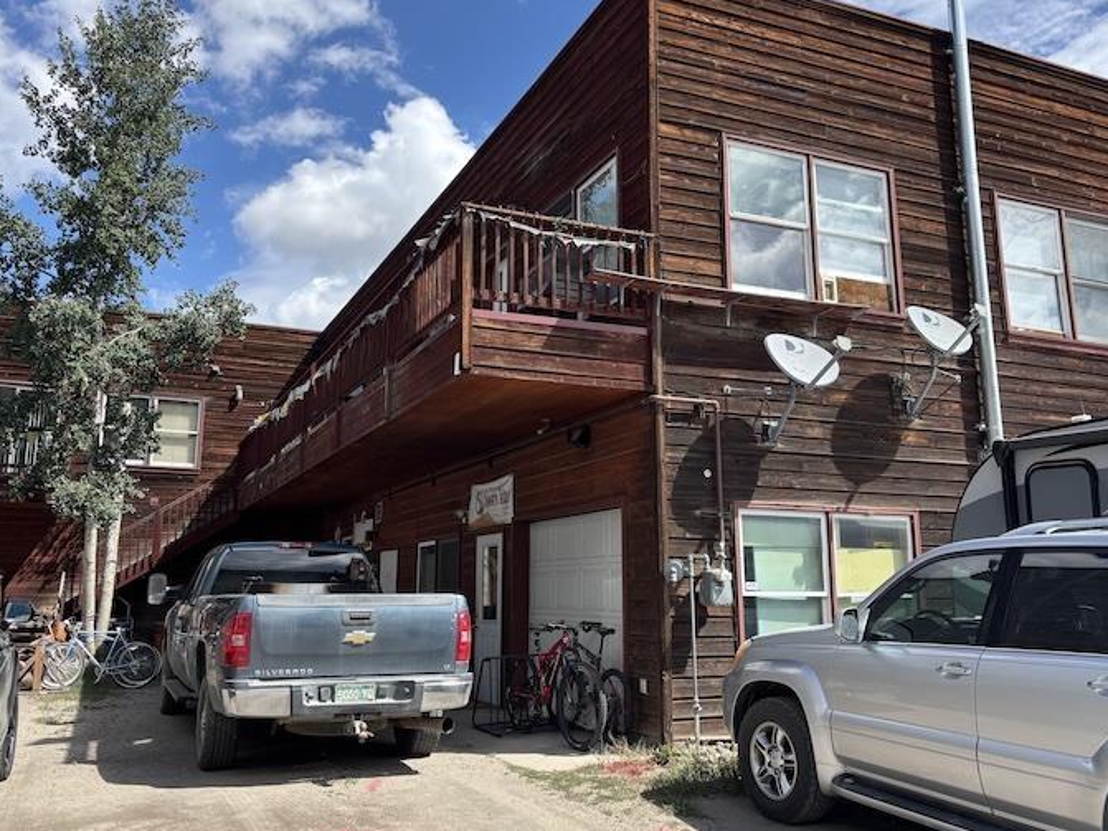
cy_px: 388
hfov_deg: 58.4
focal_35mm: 31
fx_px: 992
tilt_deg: +11.4
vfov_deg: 45.4
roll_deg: +0.1
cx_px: 556
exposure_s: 1/1667
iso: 50
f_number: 1.6
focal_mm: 5.96
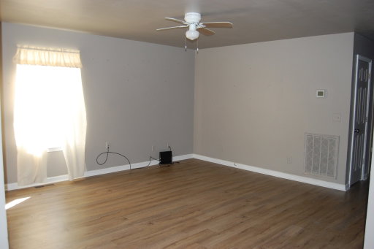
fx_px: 296
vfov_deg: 45.6
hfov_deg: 64.6
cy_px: 124
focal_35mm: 28
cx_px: 187
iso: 400
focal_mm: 19
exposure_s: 1/60
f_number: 3.5
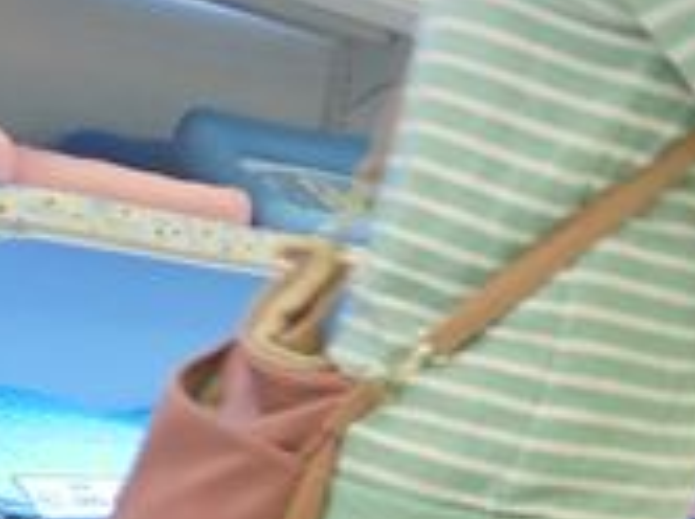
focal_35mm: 94
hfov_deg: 17.4
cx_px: 1206
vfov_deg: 15.4
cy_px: 523
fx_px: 1885
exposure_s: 1/30
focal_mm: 4.6
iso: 160
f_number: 3.5
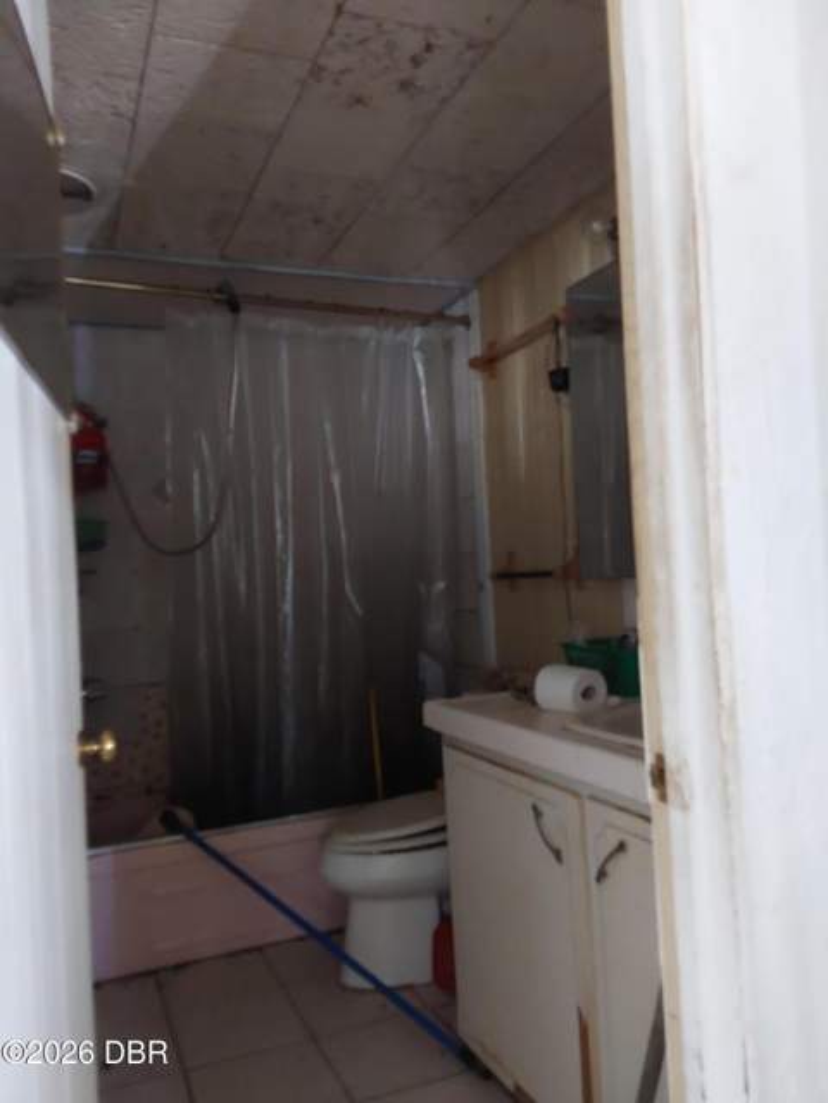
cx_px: 414
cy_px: 552
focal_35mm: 28
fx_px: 893
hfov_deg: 49.7
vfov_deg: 63.4
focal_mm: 2.91
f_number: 1.9
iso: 400
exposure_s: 1/12.5
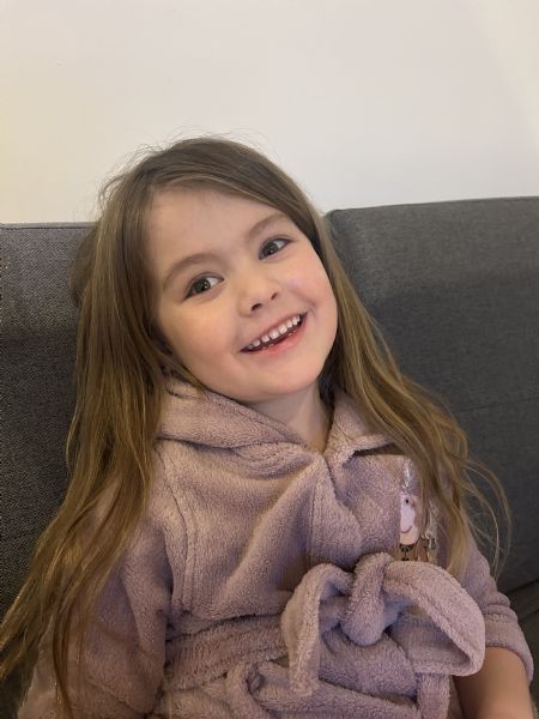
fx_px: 540
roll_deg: +0.4
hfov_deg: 53.1
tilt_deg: -17.4
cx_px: 270
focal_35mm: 26
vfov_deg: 67.3
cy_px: 360
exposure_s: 1/33
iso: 500
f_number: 1.5
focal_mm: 5.7
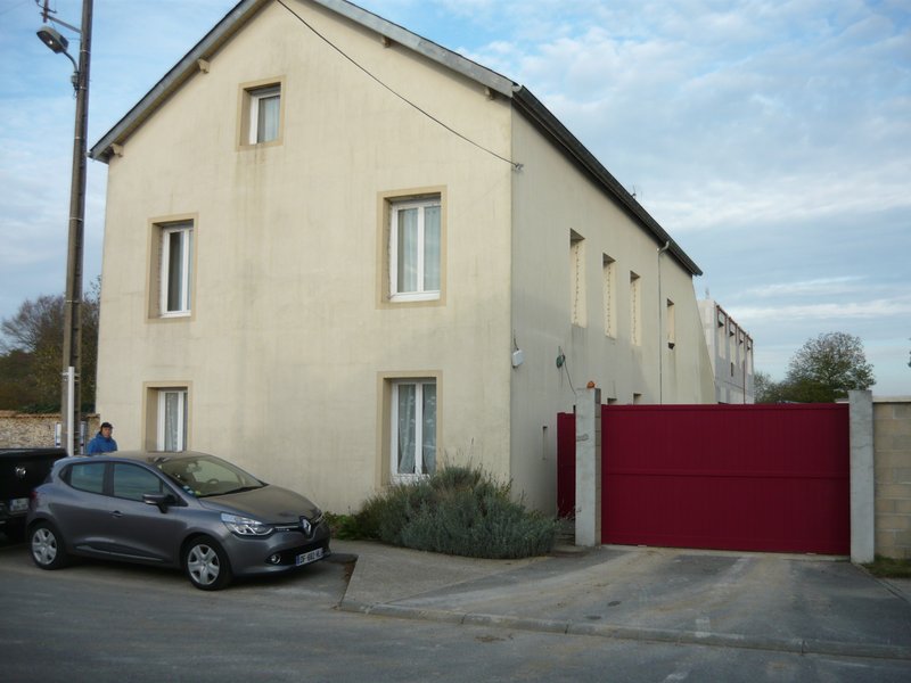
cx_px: 456
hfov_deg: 55.4
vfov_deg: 42.9
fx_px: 868
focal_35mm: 33
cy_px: 342
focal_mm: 5.5
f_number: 2.8
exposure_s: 1/400
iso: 100
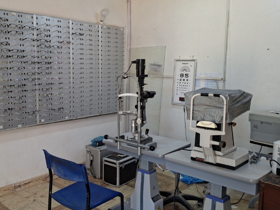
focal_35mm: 34
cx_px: 83
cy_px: 100
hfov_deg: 52.4
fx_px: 275
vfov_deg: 41.8
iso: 100
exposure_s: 1/120
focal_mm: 5.54
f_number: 1.8
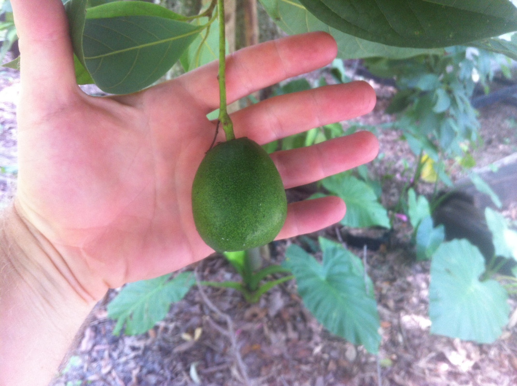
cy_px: 193
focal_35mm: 35
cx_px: 258
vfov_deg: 40.6
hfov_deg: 52.7
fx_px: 522
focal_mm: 3.85
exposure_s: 1/15
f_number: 2.8
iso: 100
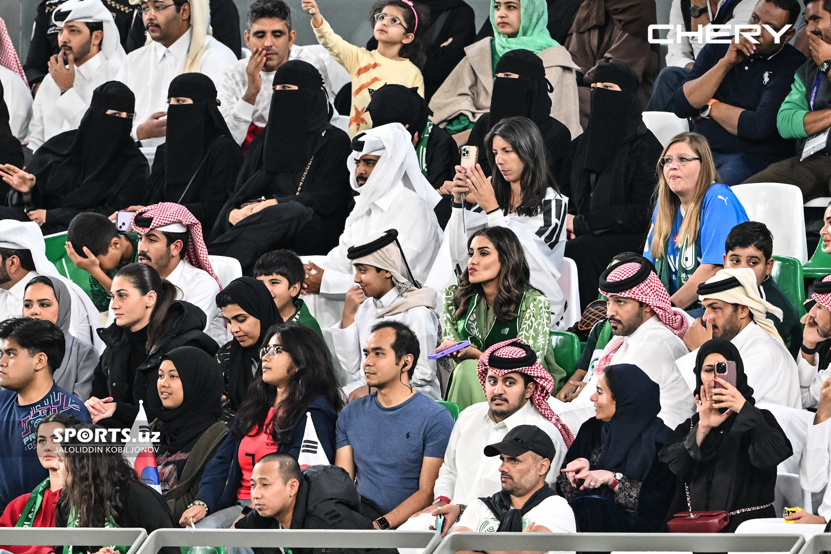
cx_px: 416
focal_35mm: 400
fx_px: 9232
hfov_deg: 5.2
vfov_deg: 3.4
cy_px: 277
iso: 1600
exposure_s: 1/1000
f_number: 2.8
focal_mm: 400
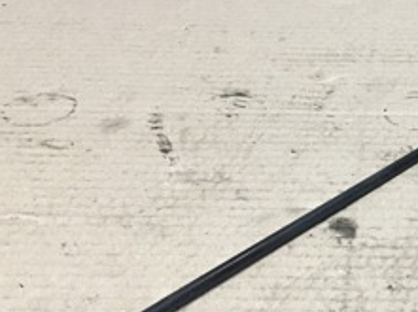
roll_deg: -1.2
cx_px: 435
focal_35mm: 84
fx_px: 1013
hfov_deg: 22.3
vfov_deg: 17.5
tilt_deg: -34.0
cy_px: 182
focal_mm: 4.15
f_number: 2.2
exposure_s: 1/33
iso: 50
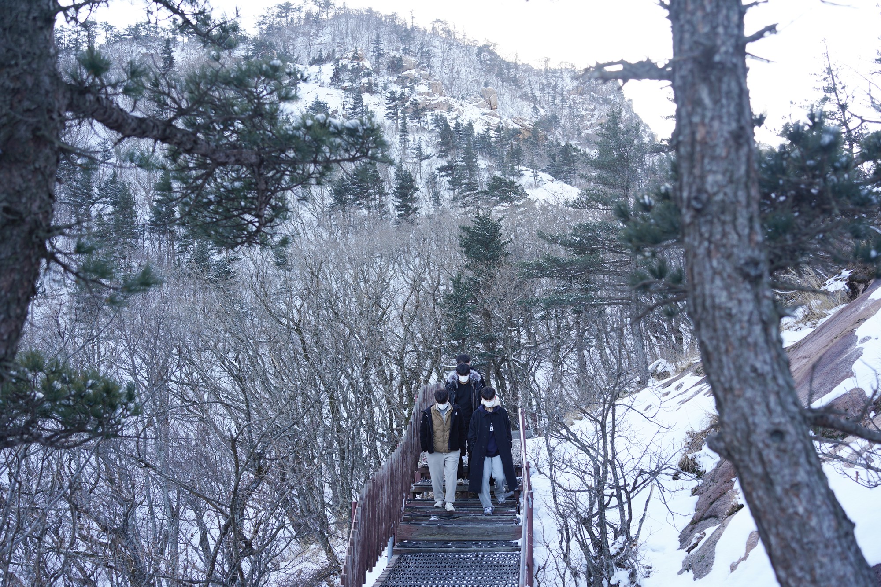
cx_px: 440
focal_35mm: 41
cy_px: 294
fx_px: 1003
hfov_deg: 47.4
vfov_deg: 32.6
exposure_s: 1/100
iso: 160
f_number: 5.6
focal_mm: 41
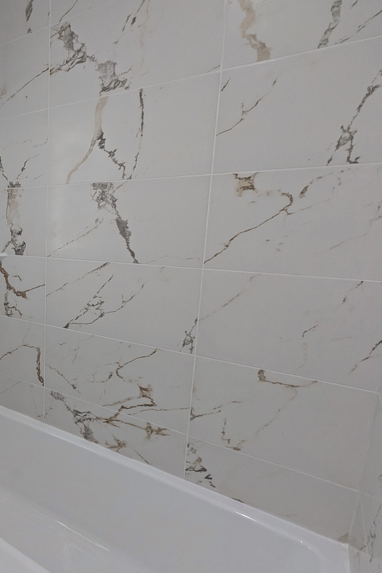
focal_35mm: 23
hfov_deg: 45.4
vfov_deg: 76.1
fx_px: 366
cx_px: -10
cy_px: 281
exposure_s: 1/60
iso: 54
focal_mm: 2.35
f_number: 2.2
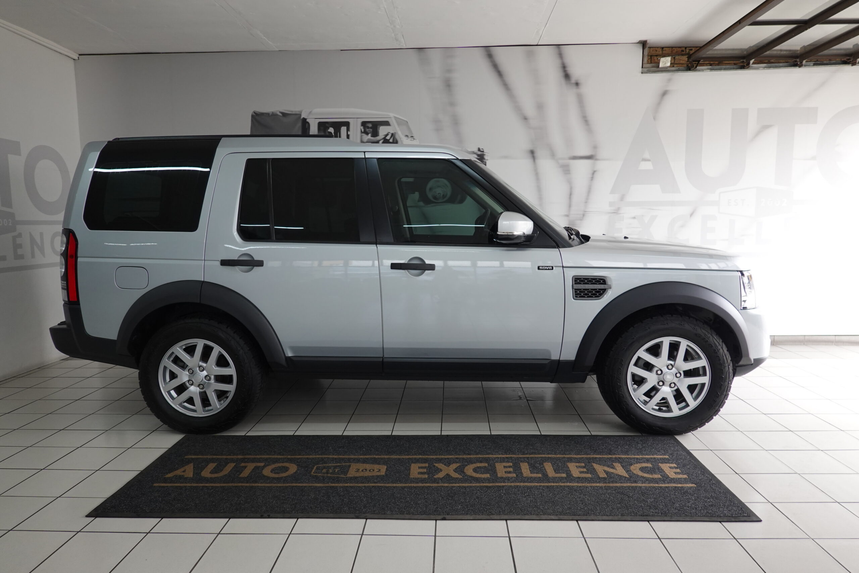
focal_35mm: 24
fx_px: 573
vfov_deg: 53.1
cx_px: 430
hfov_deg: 73.7
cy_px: 286
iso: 250
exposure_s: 1/60
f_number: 2.8
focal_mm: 9
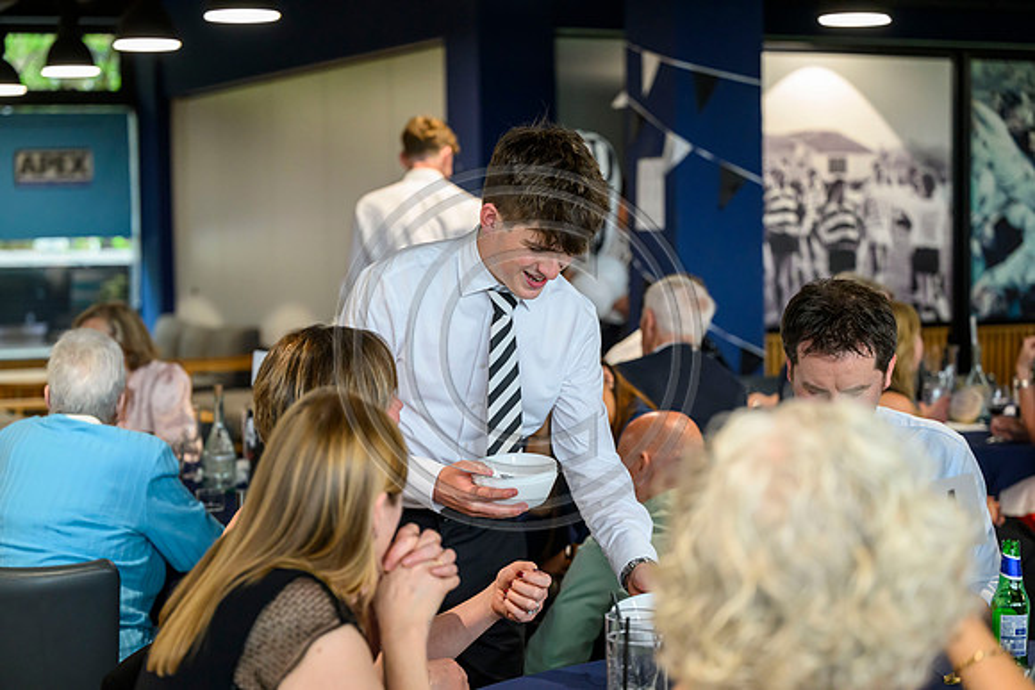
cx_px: 518
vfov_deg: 19.5
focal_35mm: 70
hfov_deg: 28.8
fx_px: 2013
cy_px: 345
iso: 4000
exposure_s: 1/320
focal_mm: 70
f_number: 3.2
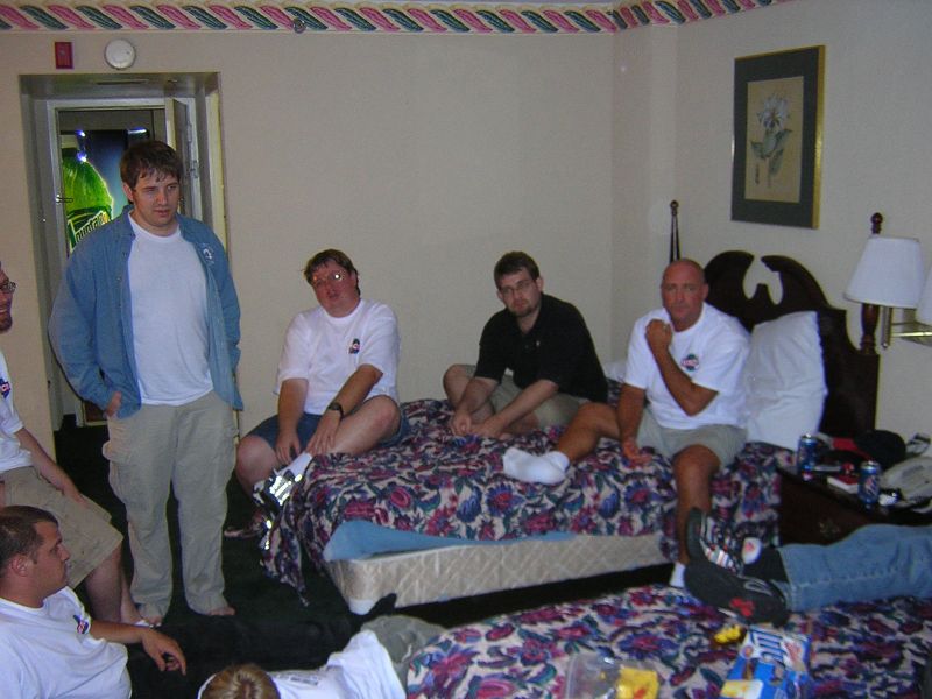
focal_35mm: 36
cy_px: 350
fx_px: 969
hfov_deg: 51.4
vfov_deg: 39.7
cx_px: 466
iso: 325
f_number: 2.6
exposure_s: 1/60.1
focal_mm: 4.7
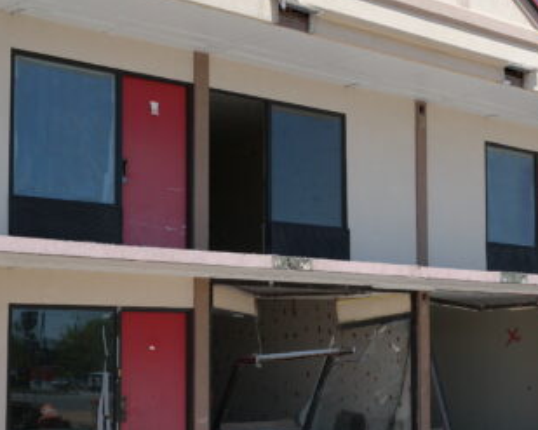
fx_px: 1114
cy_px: 270
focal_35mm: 70
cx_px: 341
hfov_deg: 27.0
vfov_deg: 21.8
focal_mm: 20
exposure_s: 1/320
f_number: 6.3
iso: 100
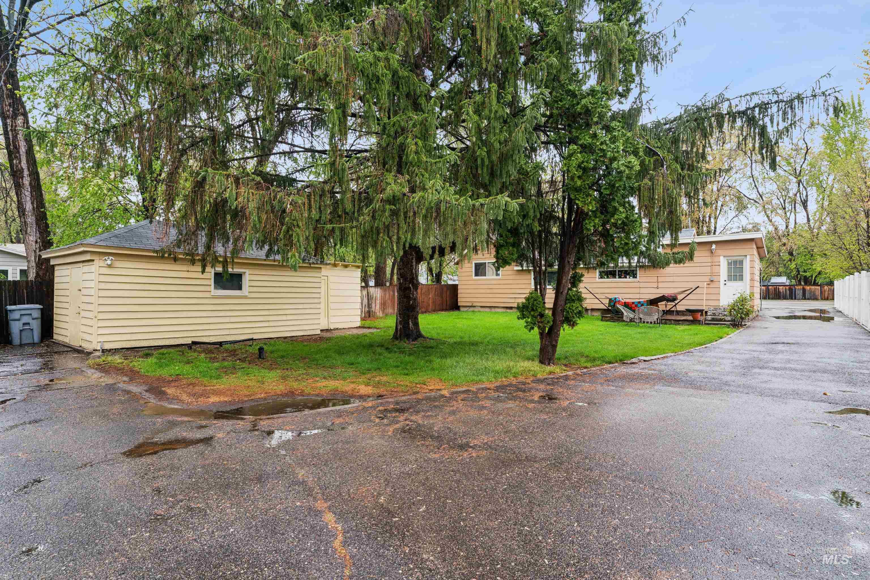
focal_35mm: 19
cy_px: 290
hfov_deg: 88.1
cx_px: 435
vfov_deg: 65.7
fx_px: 449
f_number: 13
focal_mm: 18.6
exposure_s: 1/15
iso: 400
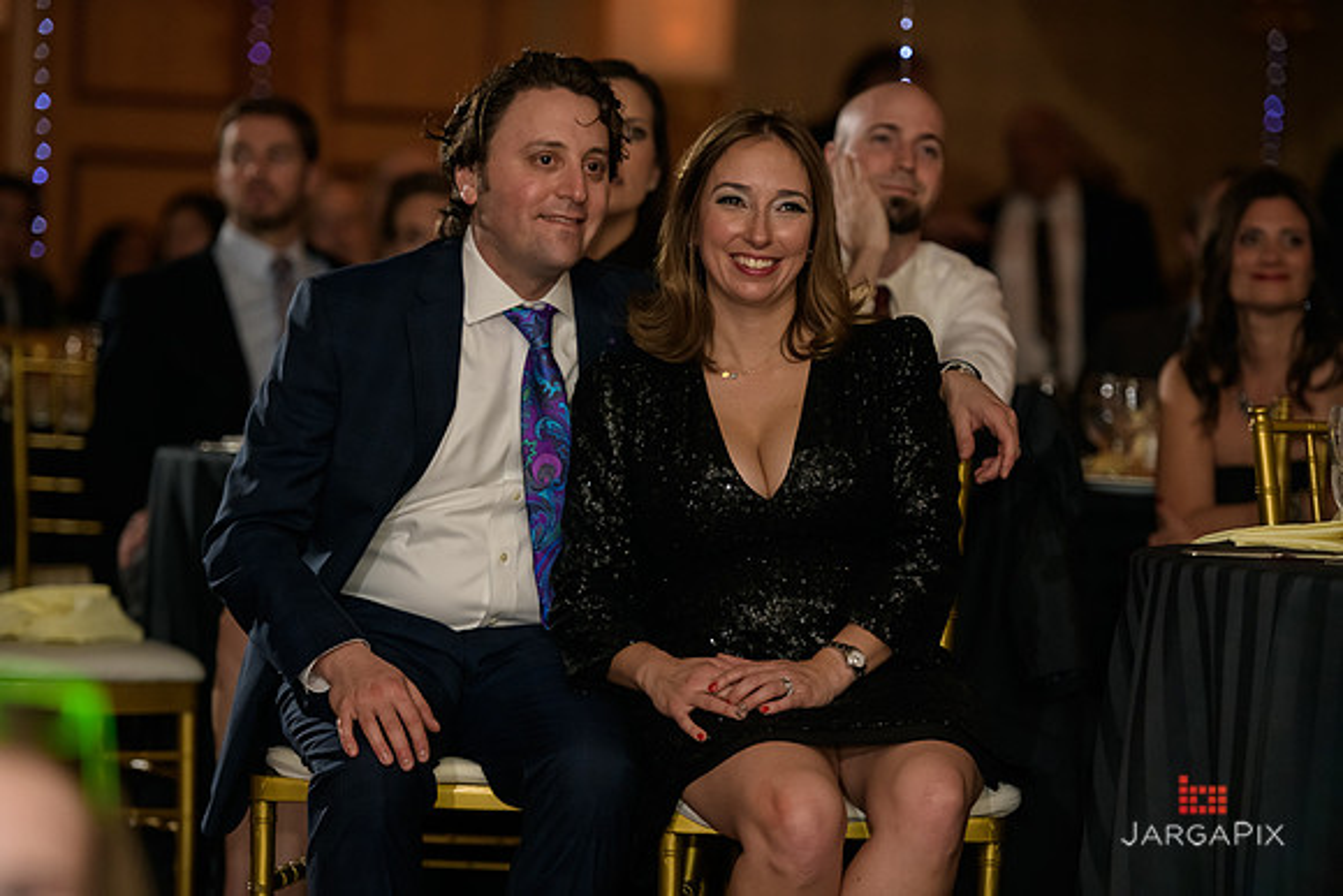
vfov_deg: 9.8
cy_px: 448
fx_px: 5224
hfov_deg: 14.7
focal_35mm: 140
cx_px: 672
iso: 1600
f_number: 3.2
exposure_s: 1/125
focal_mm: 140
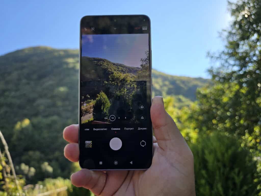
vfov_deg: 58.9
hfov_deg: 73.9
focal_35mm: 23
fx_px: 173
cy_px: 98
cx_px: 130
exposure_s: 1/535
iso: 12
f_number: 1.7
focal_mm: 6.3
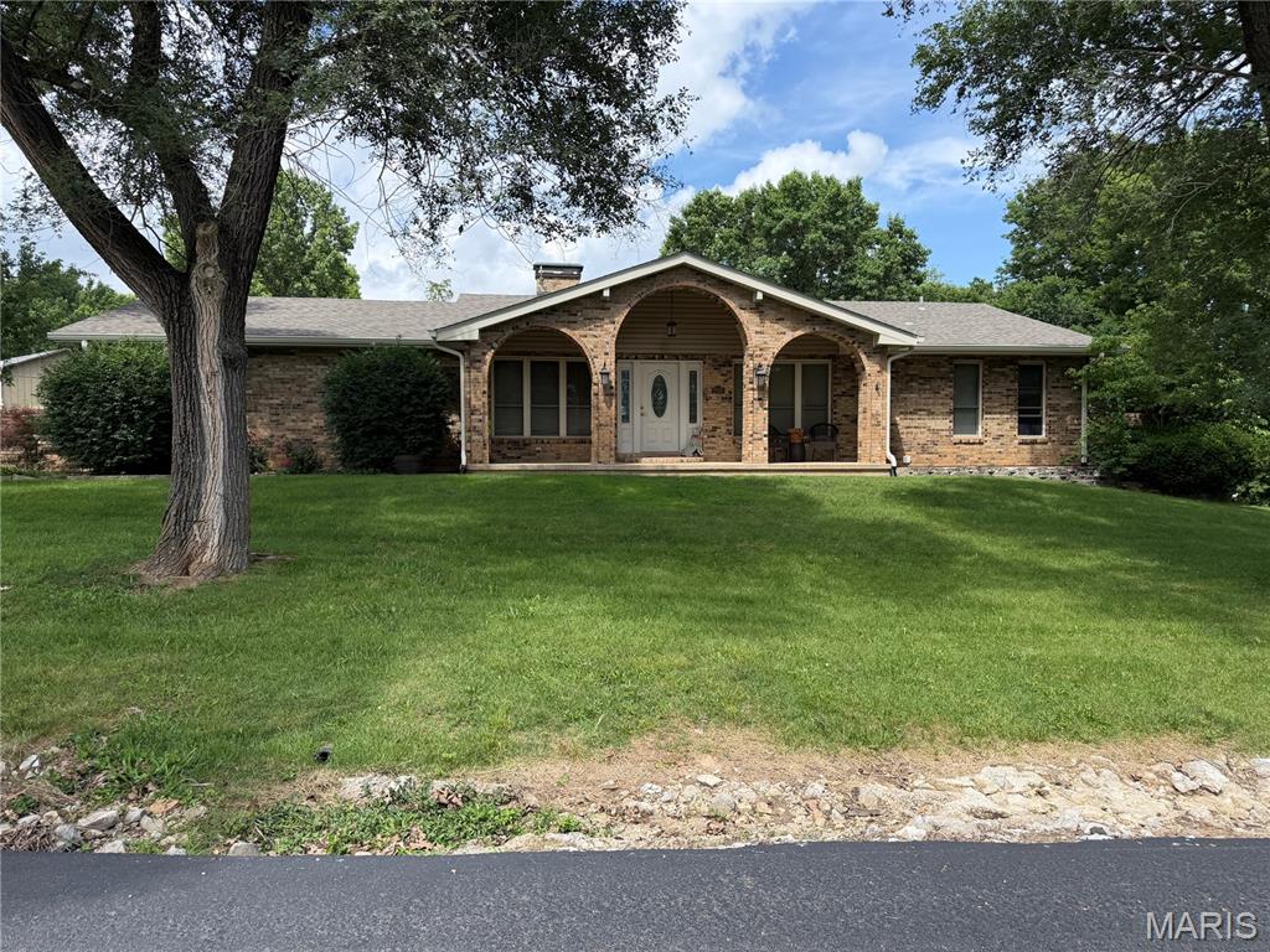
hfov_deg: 71.6
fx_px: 881
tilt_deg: -0.7
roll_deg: +0.0
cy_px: 476
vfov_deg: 56.8
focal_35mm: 24
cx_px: 635
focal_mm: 6.76
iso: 100
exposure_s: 1/2801
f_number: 1.78
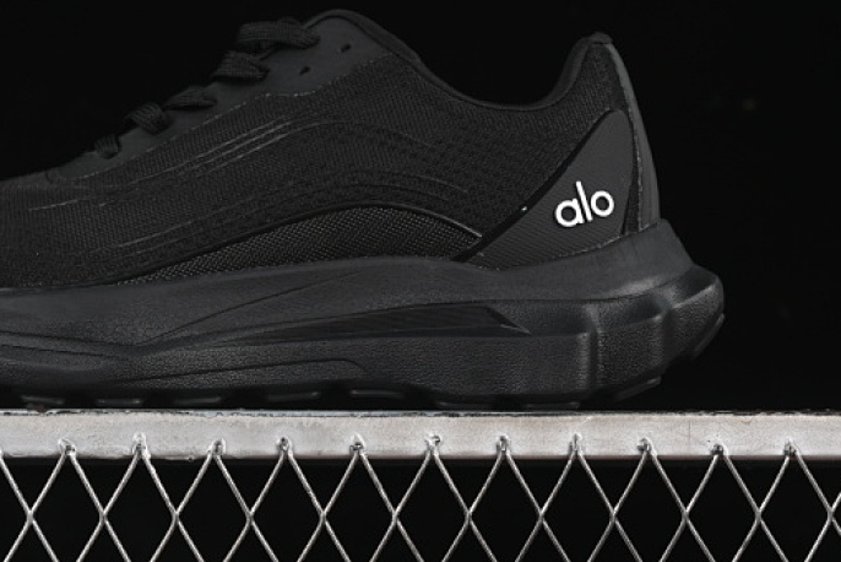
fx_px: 2758
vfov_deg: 11.6
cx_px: 255
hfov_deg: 17.3
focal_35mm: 118
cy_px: 131
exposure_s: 1/50
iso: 160
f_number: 6.3
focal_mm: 50
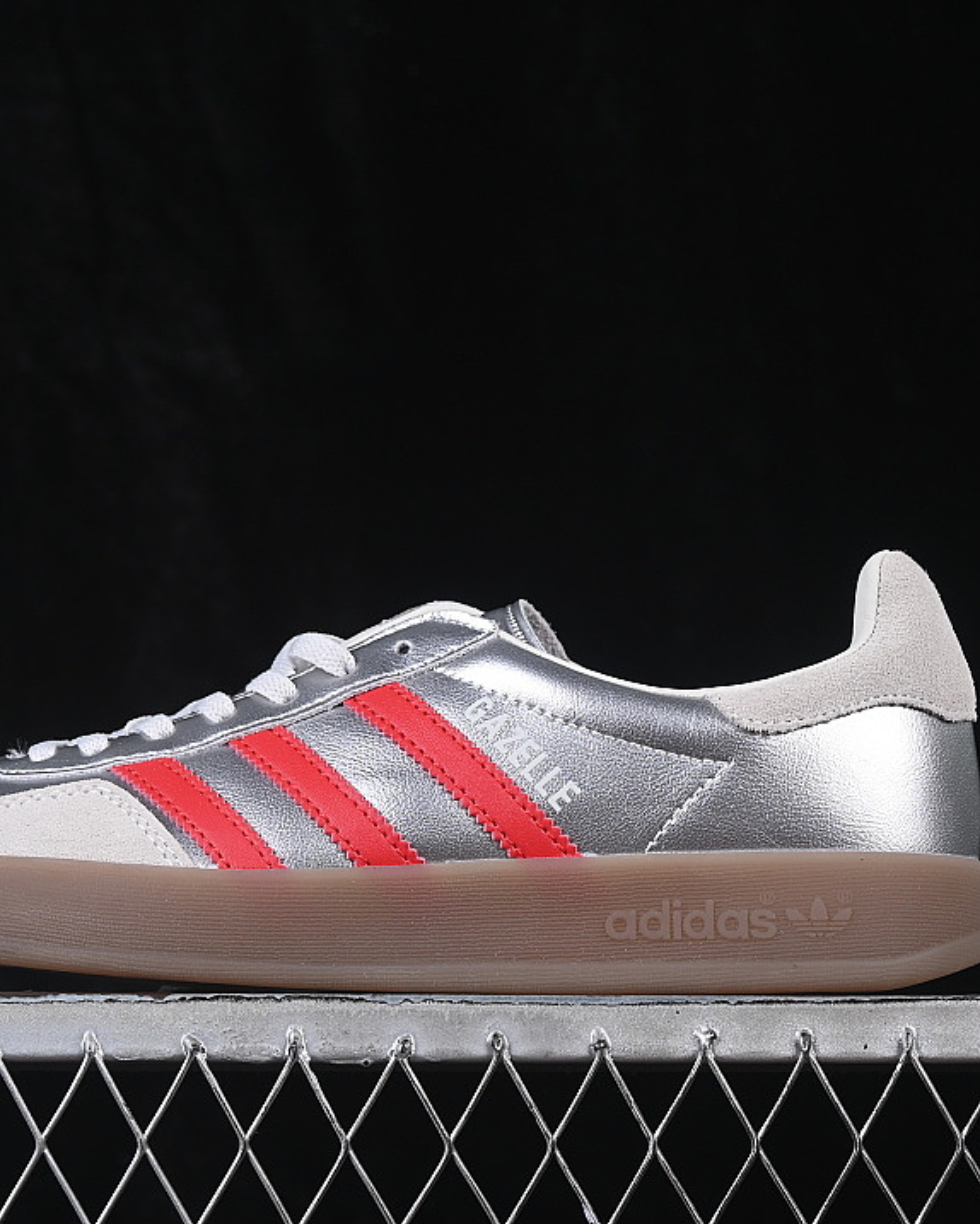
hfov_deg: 14.5
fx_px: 3841
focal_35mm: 106
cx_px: 403
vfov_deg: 18.1
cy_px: 611
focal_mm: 50
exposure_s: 1/80
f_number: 8
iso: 160
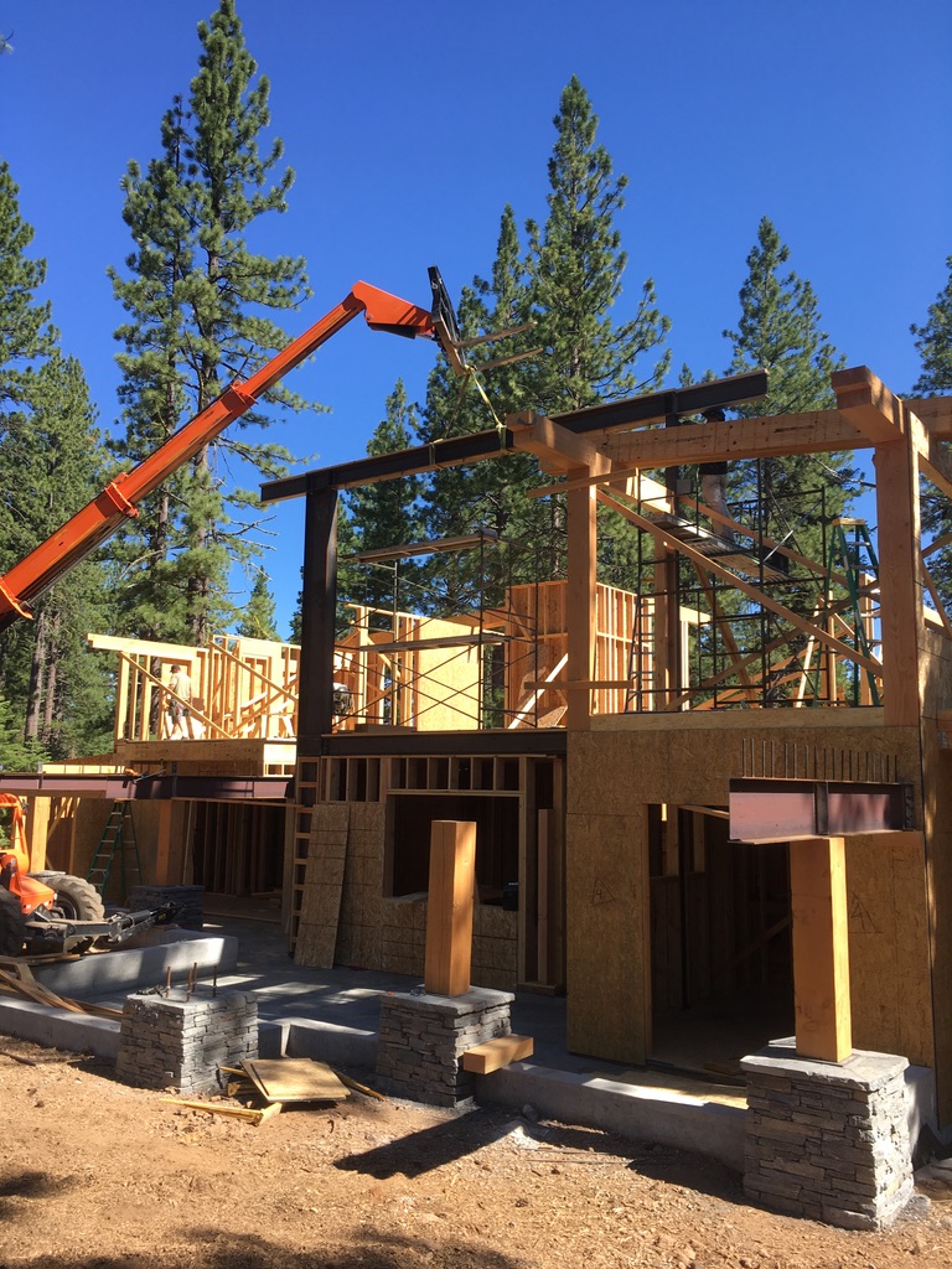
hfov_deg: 48.2
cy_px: 634
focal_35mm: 29
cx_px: 476
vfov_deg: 61.7
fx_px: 1063
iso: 25
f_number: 2.2
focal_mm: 4.15
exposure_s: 1/545
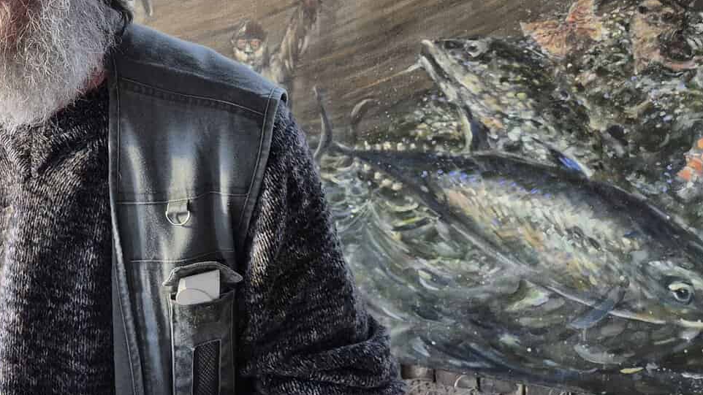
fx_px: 932
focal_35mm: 50
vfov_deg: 23.2
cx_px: 5
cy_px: 18
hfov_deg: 37.1
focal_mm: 5.4
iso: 500
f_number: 1.8
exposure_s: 1/100
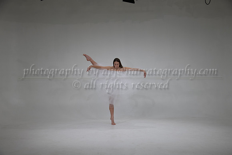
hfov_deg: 41.1
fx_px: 309
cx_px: 116
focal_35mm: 48
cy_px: 78
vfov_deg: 28.1
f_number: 5.6
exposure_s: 1/500
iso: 400
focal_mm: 48
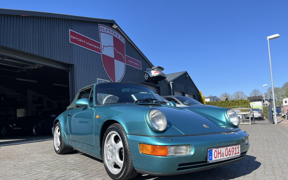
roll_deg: +3.4
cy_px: 102
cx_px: 145
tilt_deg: +3.8
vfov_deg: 44.4
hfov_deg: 66.5
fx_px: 220
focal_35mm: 28
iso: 50
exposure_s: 1/2268
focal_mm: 5.1
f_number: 1.6
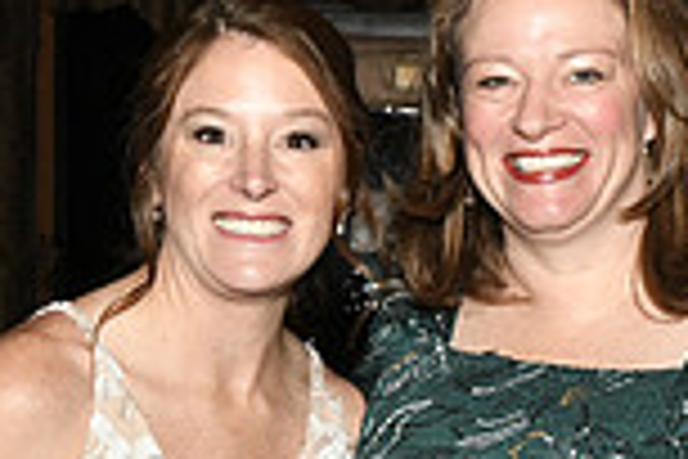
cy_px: 637
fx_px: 2752
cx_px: 472
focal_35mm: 144
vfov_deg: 9.3
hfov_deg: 14.2
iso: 6400
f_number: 11
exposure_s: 1/60
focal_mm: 38
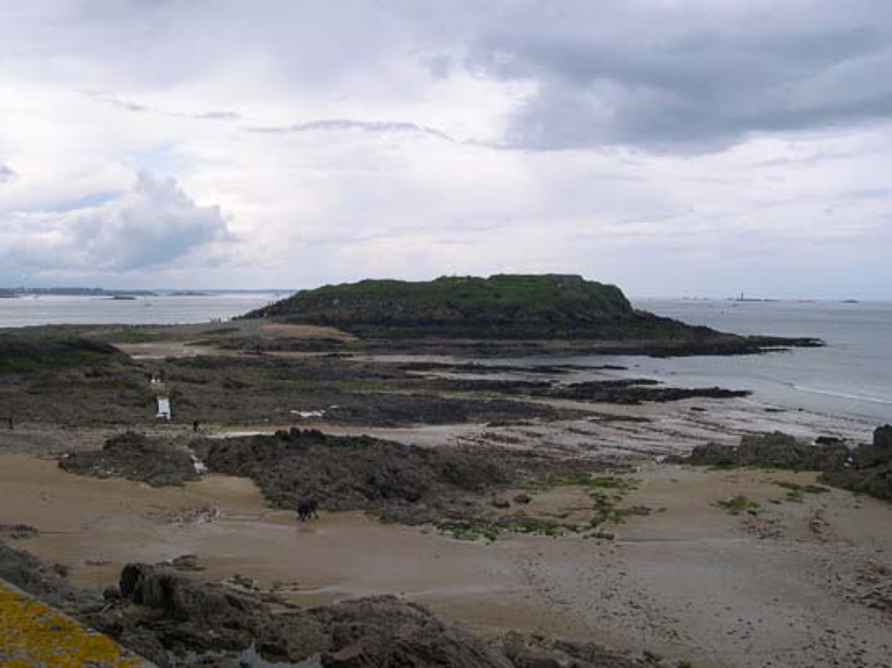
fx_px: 979
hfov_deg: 49.0
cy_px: 334
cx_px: 446
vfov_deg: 37.7
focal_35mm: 38
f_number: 7.6
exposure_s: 1/194
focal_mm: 8
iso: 100
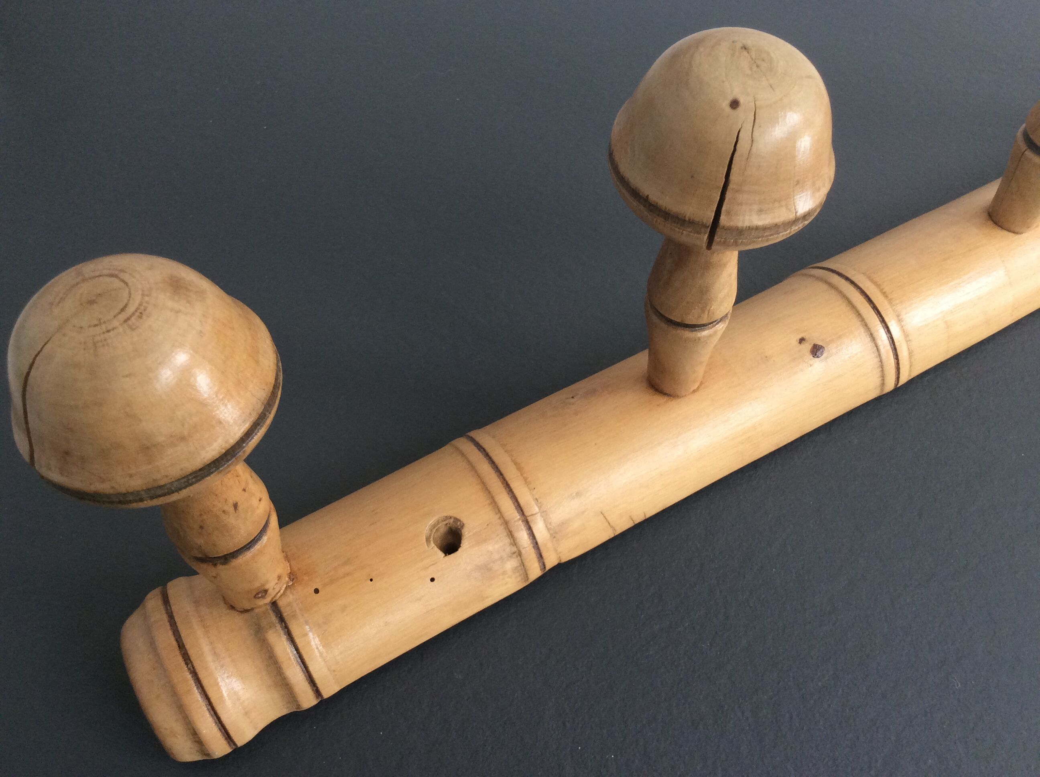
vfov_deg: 44.1
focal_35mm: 32
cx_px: 520
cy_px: 388
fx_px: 960
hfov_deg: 56.9
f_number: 2.4
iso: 80
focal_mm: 3.3
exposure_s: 1/24
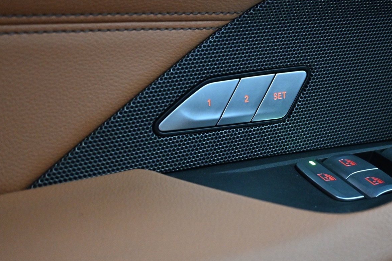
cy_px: 106
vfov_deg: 28.2
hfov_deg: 41.2
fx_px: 519
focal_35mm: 48
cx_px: 230
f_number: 4.2
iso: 4000
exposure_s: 1/15
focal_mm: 23
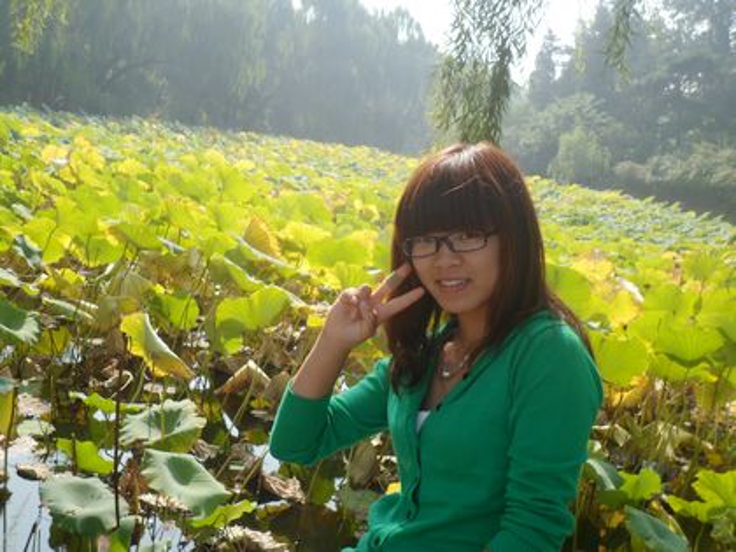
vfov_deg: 34.3
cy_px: 276
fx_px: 893
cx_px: 368
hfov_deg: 44.8
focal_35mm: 42
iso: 80
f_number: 4.2
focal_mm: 7.8
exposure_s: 1/250
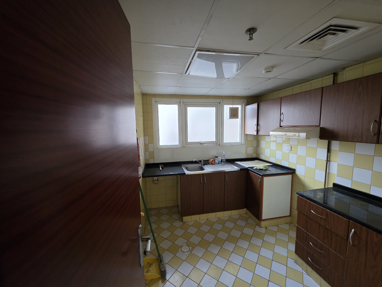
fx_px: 143
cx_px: 191
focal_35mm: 13
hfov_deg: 106.2
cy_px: 144
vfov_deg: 89.9
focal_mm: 2.2
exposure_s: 1/50
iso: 500
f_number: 1.9
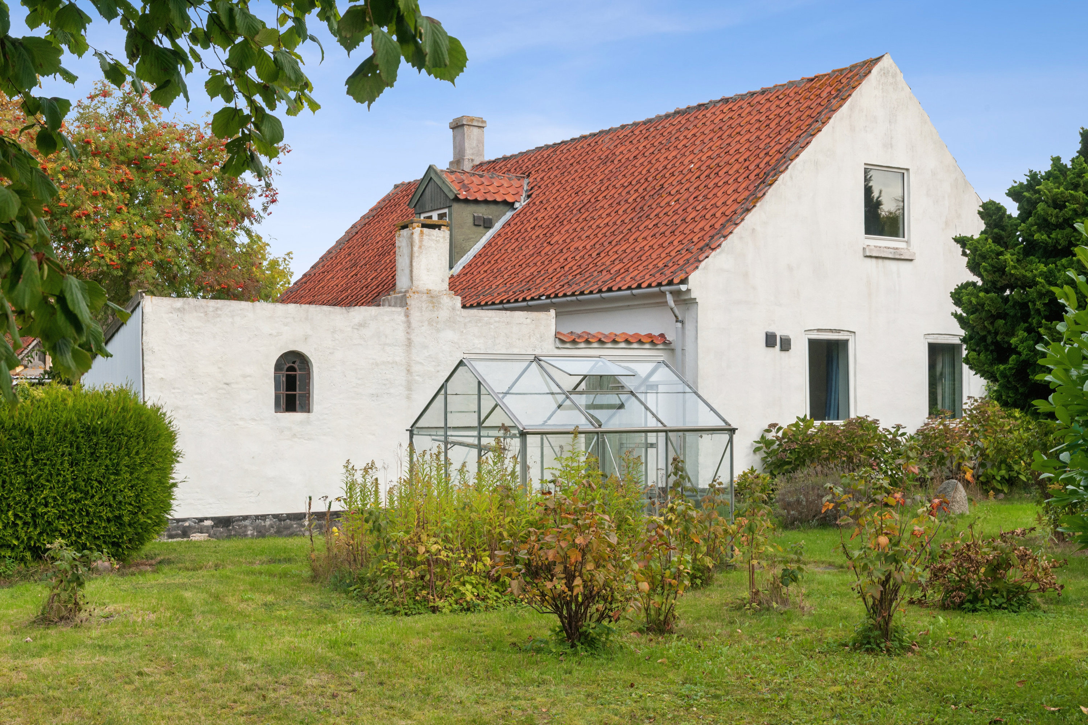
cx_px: 544
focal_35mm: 45
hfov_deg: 43.6
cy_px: 362
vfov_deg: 29.9
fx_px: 1360
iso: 200
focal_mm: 30
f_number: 10
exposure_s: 1/400
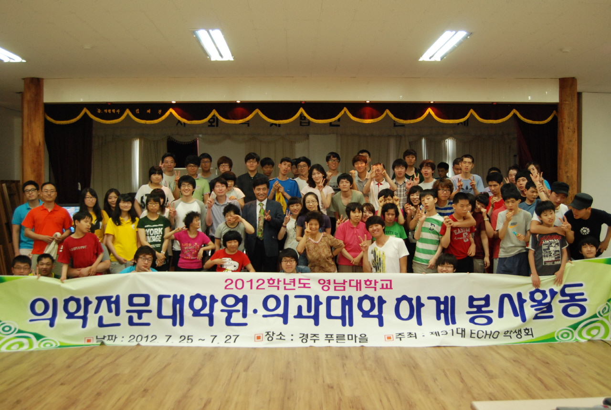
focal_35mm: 33
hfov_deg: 57.1
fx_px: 561
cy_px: 205
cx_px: 306
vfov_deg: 40.1
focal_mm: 22
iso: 800
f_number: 4.5
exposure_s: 1/50
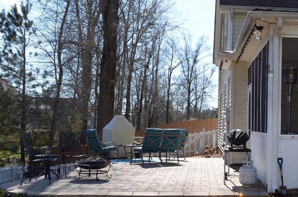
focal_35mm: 50
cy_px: 94
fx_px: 413
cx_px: 215
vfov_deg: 26.8
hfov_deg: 38.9
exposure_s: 1/200
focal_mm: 20
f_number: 9
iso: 100
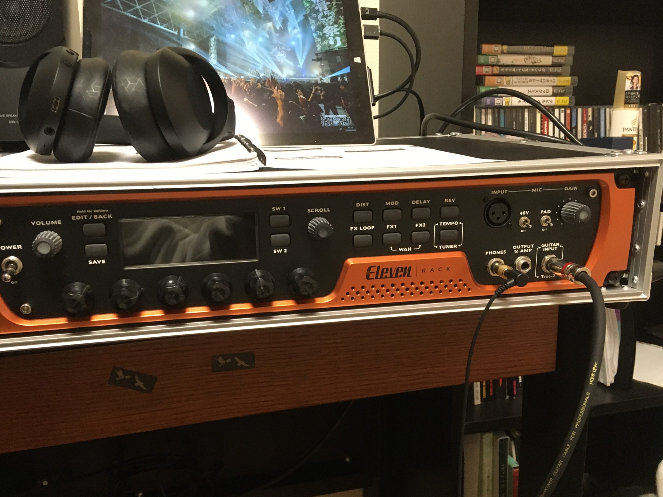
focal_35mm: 32
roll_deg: +0.2
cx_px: 311
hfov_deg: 56.8
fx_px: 613
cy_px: 265
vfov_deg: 44.1
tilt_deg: -12.7
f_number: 2.2
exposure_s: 1/20
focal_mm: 4.15
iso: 200
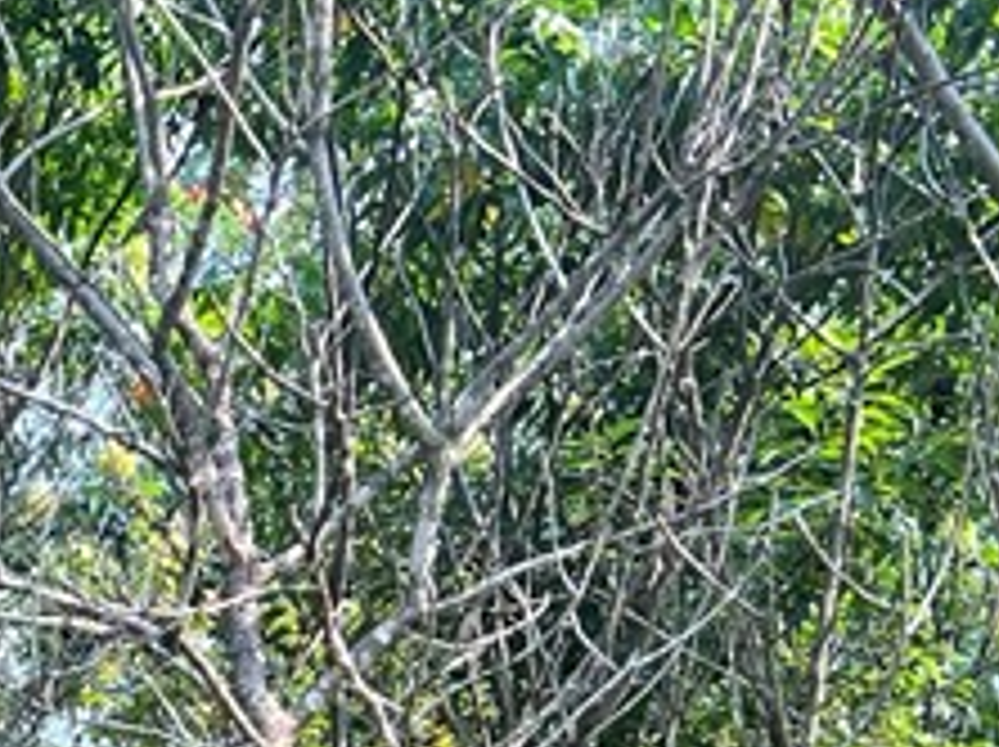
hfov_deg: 14.8
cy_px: 1467
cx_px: -657
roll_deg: -2.7
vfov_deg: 11.2
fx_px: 3459
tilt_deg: +8.1
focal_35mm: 120
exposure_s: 1/567
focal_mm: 5.7
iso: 50
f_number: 1.5
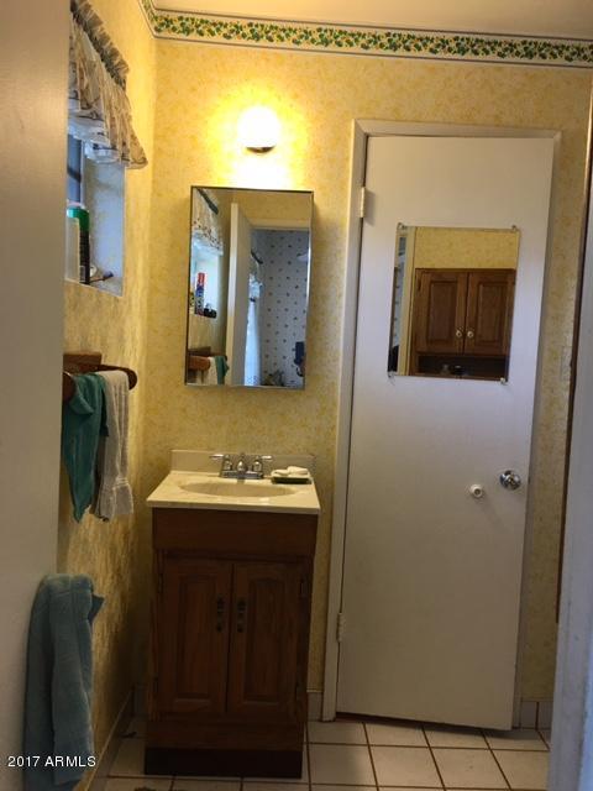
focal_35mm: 29
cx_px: 296
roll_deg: -2.5
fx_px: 662
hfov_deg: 48.2
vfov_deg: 61.7
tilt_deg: -2.5
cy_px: 396
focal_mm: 4.15
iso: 32
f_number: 2.2
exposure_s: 1/30
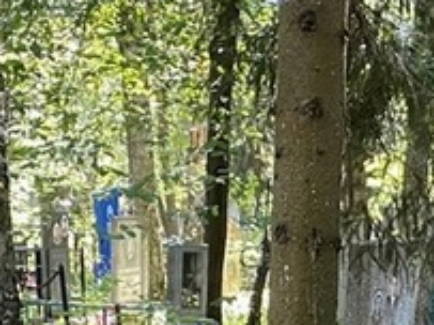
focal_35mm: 131
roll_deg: -3.1
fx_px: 1641
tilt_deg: -12.6
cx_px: 472
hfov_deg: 14.7
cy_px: 763
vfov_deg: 10.0
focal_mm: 4.25
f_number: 1.8
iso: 125
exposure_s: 1/85
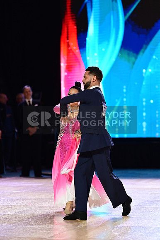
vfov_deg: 14.2
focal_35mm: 145
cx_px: 80
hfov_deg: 9.5
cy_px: 120
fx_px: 968
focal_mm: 145
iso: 1600
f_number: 2.8
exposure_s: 1/400
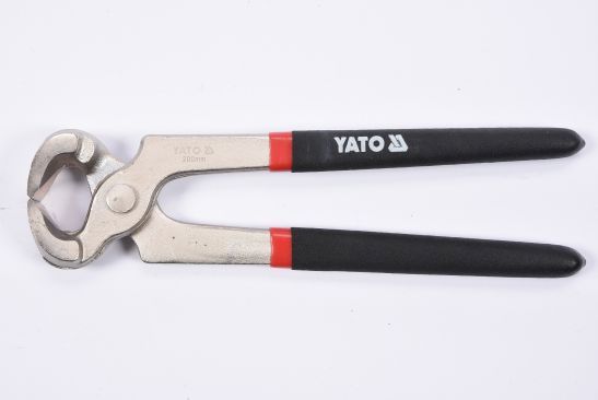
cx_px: 299
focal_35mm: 72
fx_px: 1197
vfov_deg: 19.0
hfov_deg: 28.0
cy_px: 200
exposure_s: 1/125
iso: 250
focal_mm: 48
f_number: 16
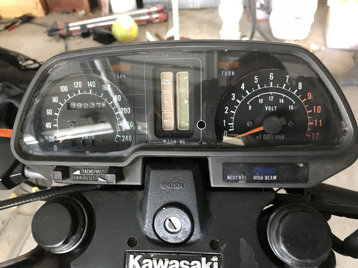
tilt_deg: -45.8
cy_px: 134
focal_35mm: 28
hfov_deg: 63.4
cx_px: 179
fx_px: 290
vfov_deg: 49.7
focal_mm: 3.99
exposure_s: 1/17
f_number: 1.8
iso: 64
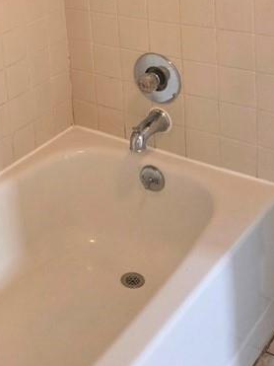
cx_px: 10
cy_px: -23
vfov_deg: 28.7
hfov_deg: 22.8
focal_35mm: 62
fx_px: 655
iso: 1000
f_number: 1.8
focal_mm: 5.4
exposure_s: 1/120
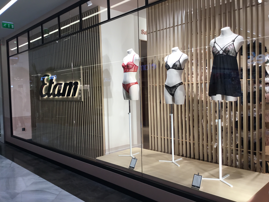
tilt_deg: -1.9
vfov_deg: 45.4
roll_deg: +1.4
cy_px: 101
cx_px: 134
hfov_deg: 58.4
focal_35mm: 31
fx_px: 241
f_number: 2.4
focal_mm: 3.3
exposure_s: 1/100
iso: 50
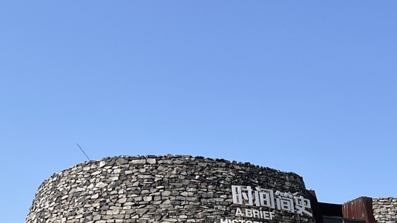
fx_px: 916
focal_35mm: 87
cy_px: 447
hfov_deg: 23.9
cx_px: 351
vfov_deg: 12.3
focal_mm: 5.1
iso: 50
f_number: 1.6
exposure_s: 1/3135
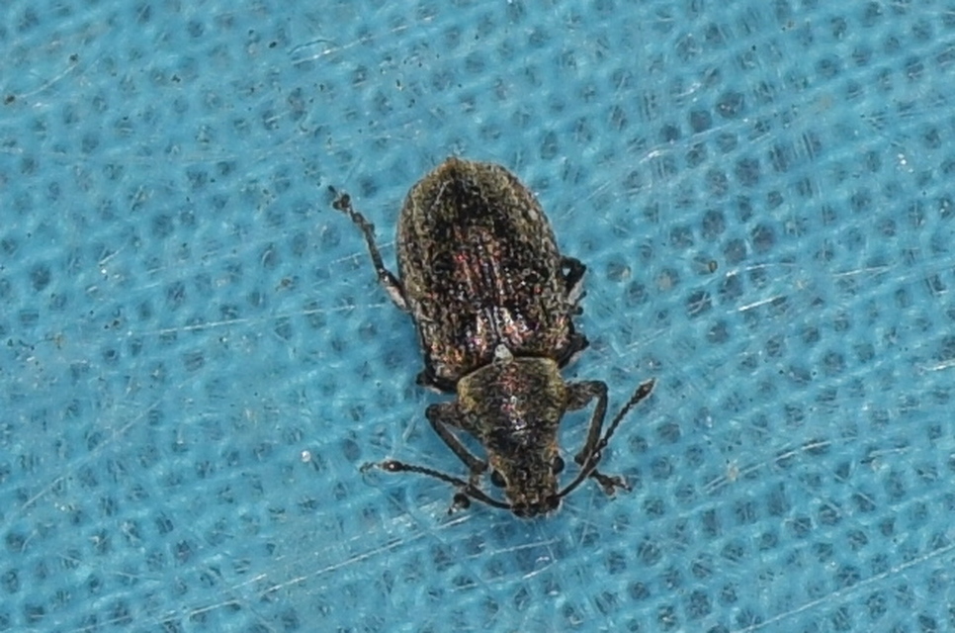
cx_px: 478
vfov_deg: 10.7
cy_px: 316
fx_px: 3376
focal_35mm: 128
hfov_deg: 16.1
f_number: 11
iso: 100
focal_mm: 85
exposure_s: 1/160
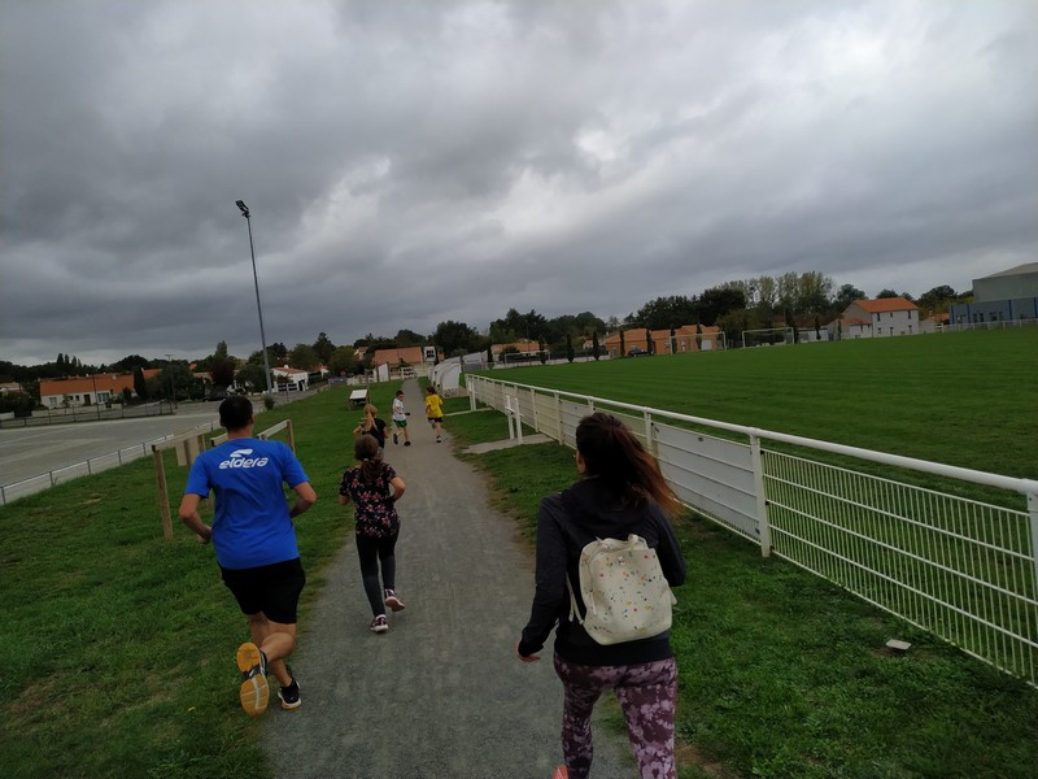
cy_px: 390
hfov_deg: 71.6
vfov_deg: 56.8
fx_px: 720
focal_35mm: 24
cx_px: 519
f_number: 1.9
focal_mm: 3.94
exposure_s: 1/1624
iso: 125
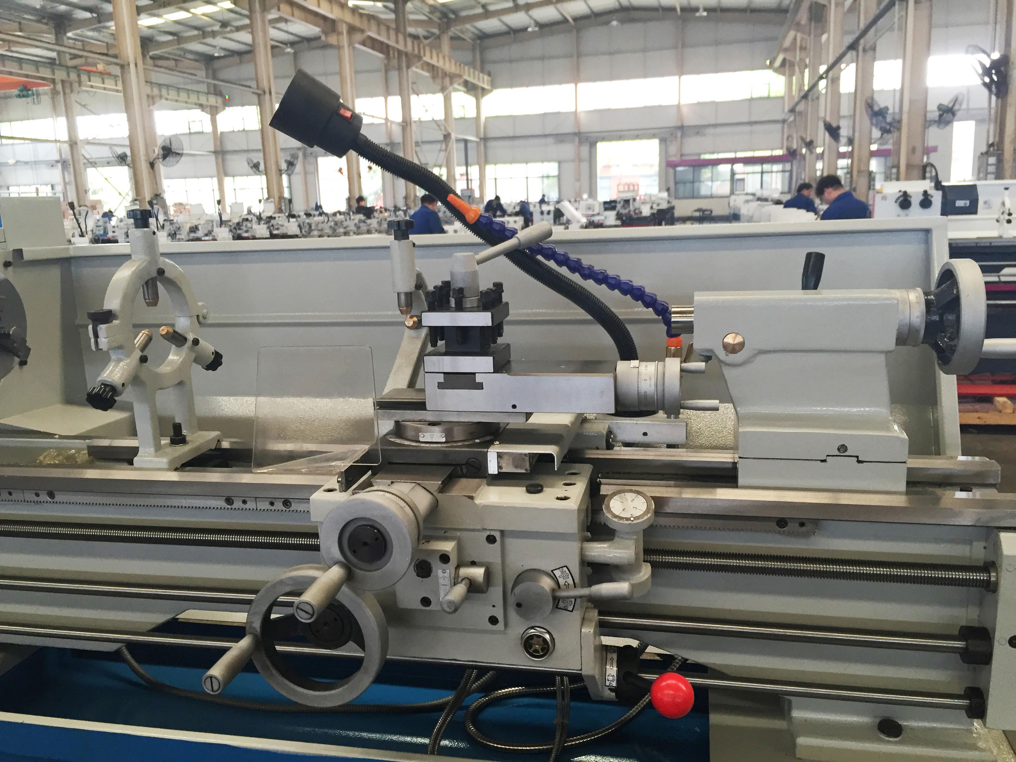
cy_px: 381
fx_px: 851
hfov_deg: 61.7
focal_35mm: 29
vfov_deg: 48.2
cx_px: 508
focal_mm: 4.15
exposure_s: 1/33
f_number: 2.2
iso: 64
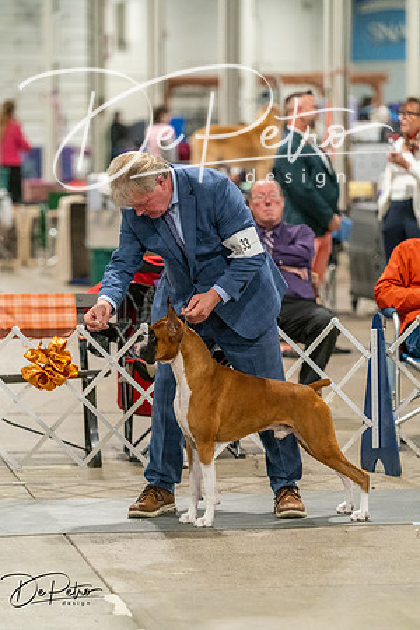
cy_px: 315
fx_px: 3500
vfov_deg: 10.3
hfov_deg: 6.9
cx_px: 210
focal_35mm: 200
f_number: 3.5
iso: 6400
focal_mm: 200
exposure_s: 1/250
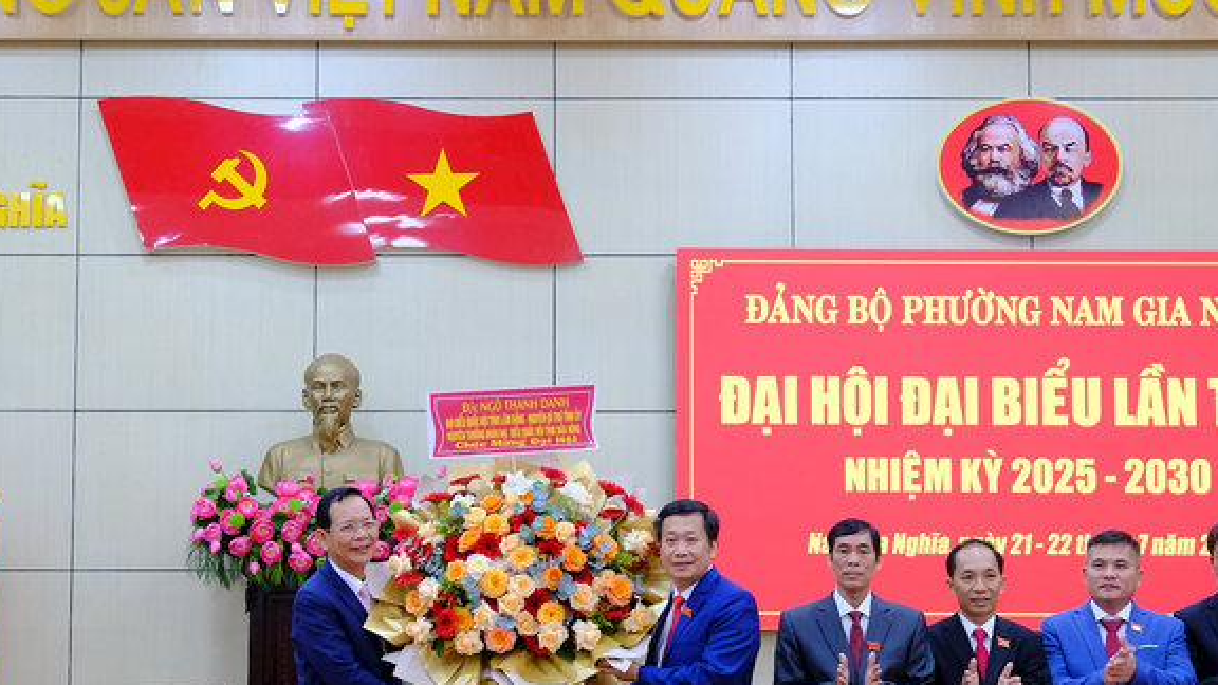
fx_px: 1744
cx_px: 533
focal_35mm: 54
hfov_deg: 38.4
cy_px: 480
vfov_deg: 22.1
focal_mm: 22.3
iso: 1600
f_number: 4
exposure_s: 1/100
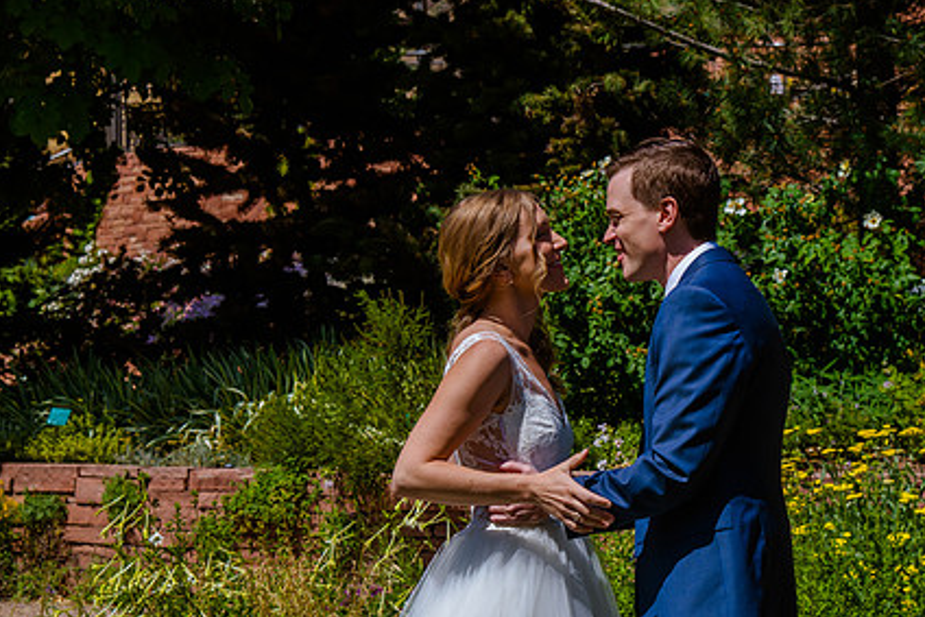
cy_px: 366
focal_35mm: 99
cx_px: 453
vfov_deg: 13.8
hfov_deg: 20.6
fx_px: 2544
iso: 200
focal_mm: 65
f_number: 10
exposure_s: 1/320
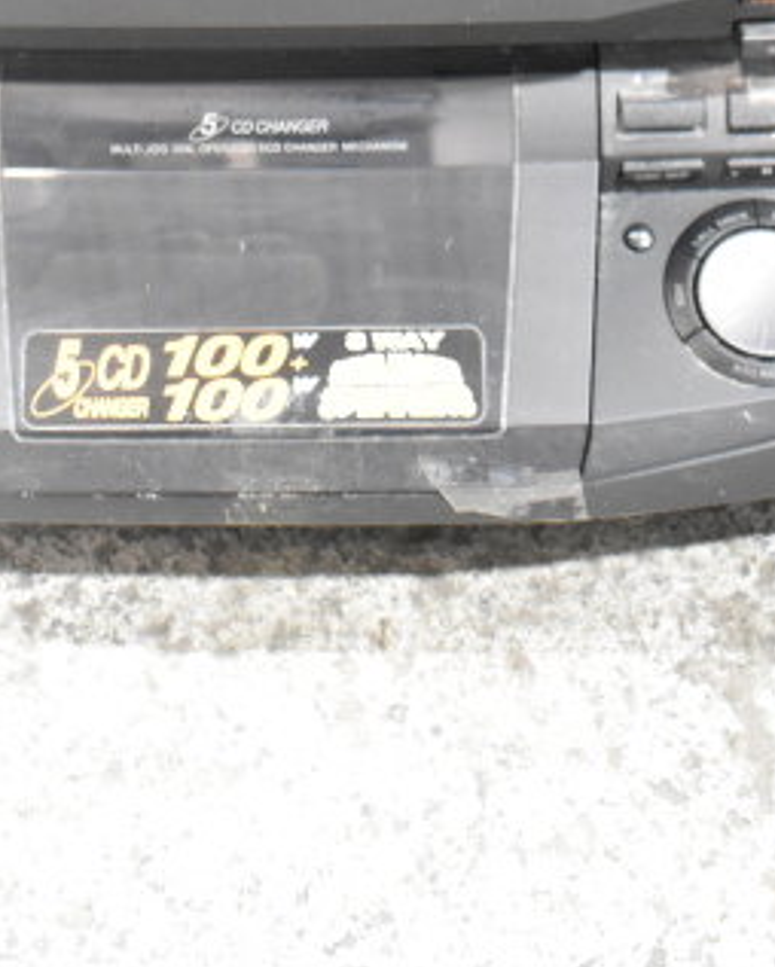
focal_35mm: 93
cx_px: 241
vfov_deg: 18.7
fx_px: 2674
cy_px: -371
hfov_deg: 16.4
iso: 4000
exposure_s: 1/40
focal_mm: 23
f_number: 3.8
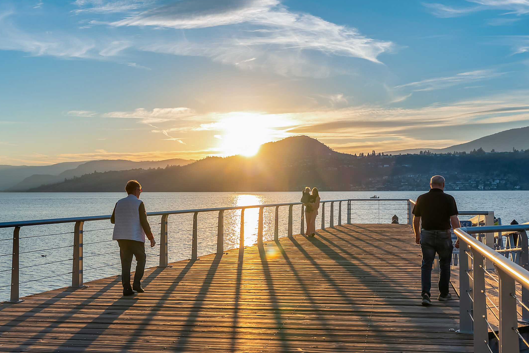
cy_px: 196
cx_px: 259
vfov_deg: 28.1
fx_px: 706
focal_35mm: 48
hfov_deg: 41.1
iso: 100
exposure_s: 1/125
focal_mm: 40
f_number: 6.3
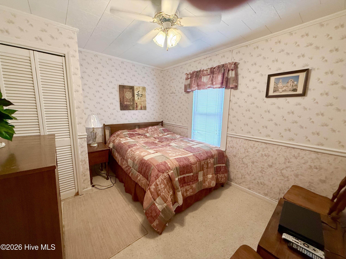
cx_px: 173
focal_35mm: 14
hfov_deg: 102.1
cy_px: 130
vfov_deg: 85.7
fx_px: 140
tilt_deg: -7.6
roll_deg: -2.3
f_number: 2.2
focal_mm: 2.22
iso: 250
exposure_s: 1/60
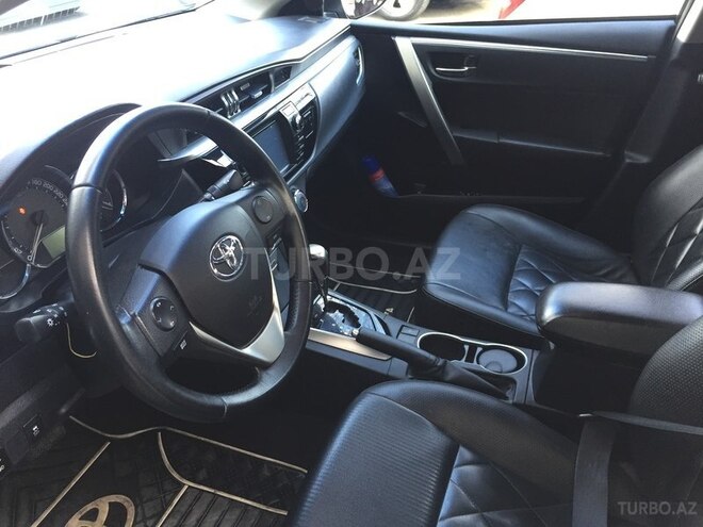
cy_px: 264
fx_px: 589
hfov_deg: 61.7
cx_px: 352
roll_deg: +2.4
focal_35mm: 29
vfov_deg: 48.2
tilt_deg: -31.9
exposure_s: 1/33
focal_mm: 4.15
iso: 64
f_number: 2.2
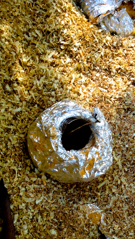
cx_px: 119
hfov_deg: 20.0
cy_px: 135
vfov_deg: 35.4
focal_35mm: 59
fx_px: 375
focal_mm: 4.28
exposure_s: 1/60
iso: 50
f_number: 2.4
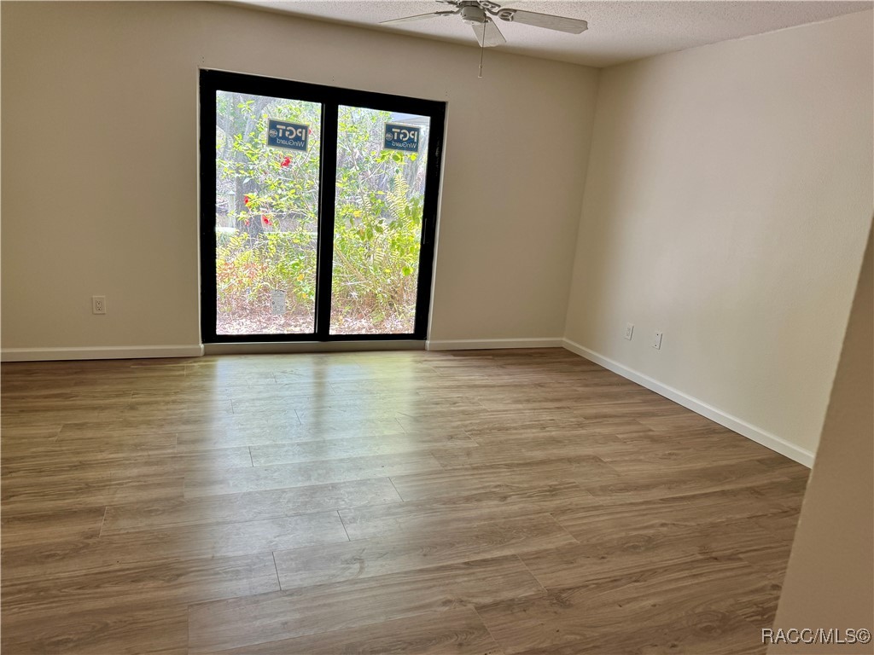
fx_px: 606
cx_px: 437
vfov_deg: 56.8
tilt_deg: -12.2
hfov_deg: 71.6
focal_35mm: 24
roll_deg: -5.7
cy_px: 328
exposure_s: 1/120
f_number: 1.78
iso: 125
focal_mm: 6.76
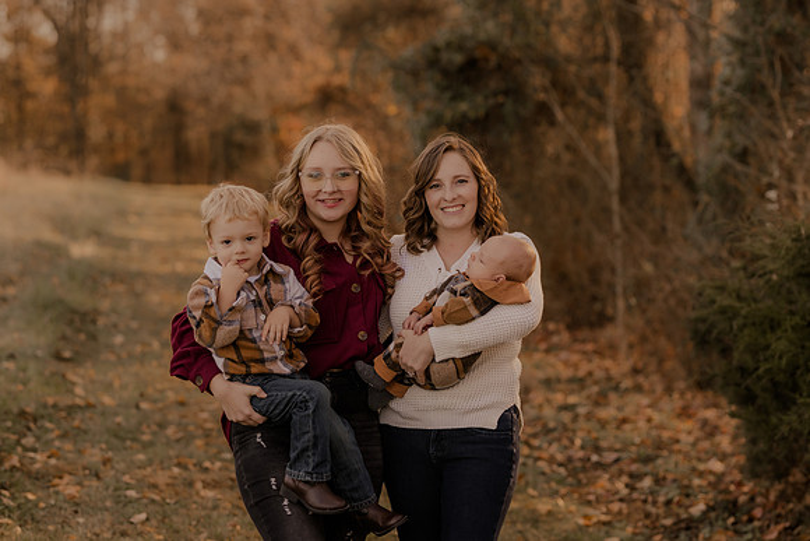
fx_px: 1913
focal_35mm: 85
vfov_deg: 16.1
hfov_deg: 23.9
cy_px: 270
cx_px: 405
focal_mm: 85
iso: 200
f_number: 2.8
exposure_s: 1/400
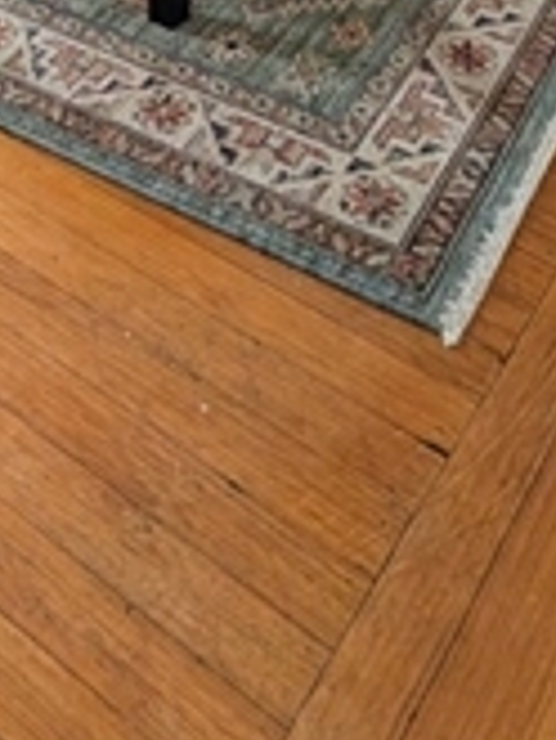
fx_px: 1198
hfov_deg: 25.8
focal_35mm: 56
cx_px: 130
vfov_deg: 23.4
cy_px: -498
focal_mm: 2.02
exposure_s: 1/251
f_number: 1.7
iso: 52
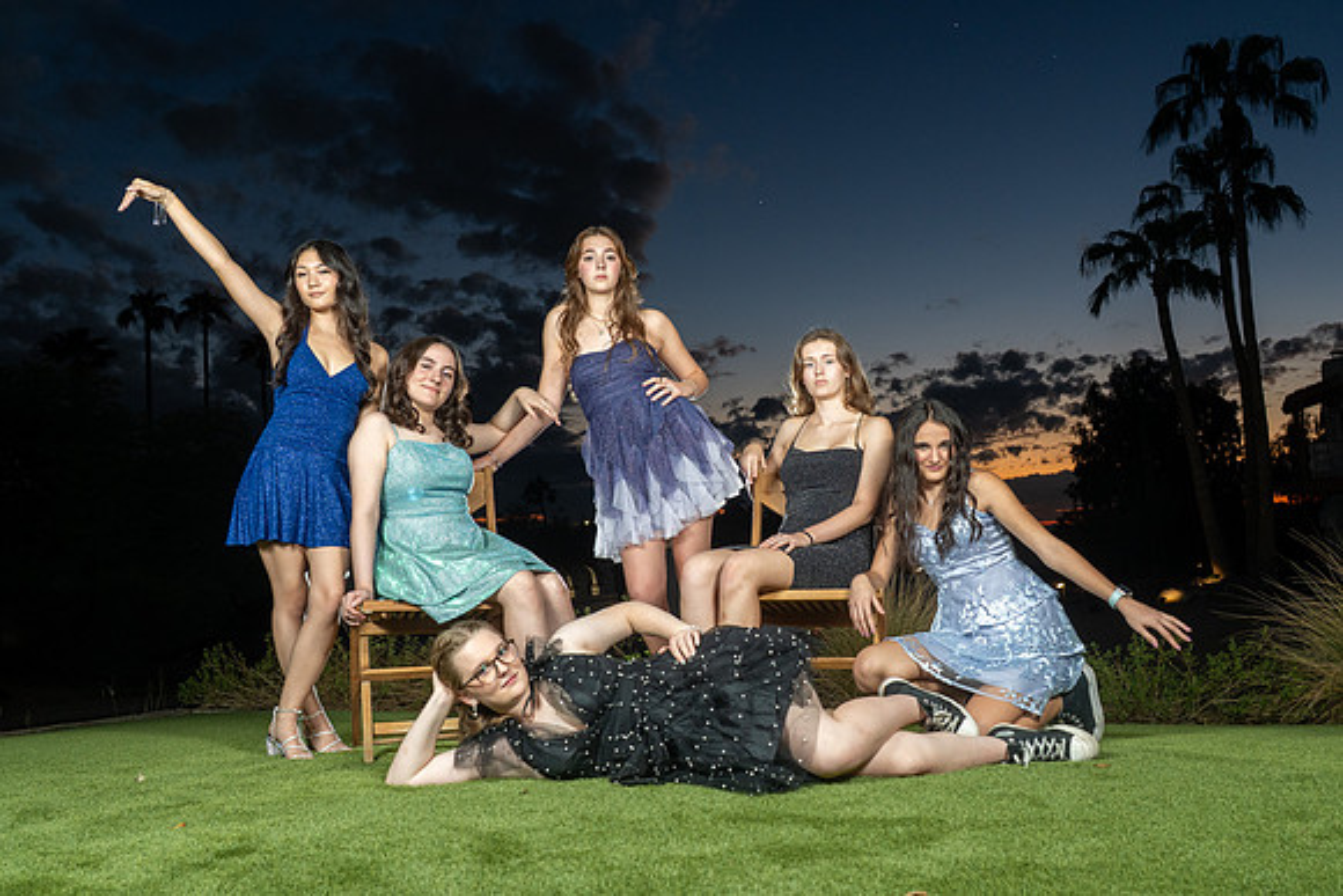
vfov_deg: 41.6
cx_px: 702
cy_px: 468
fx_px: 1180
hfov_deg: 59.3
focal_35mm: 32
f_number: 5.6
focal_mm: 26
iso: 1000
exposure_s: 1/15
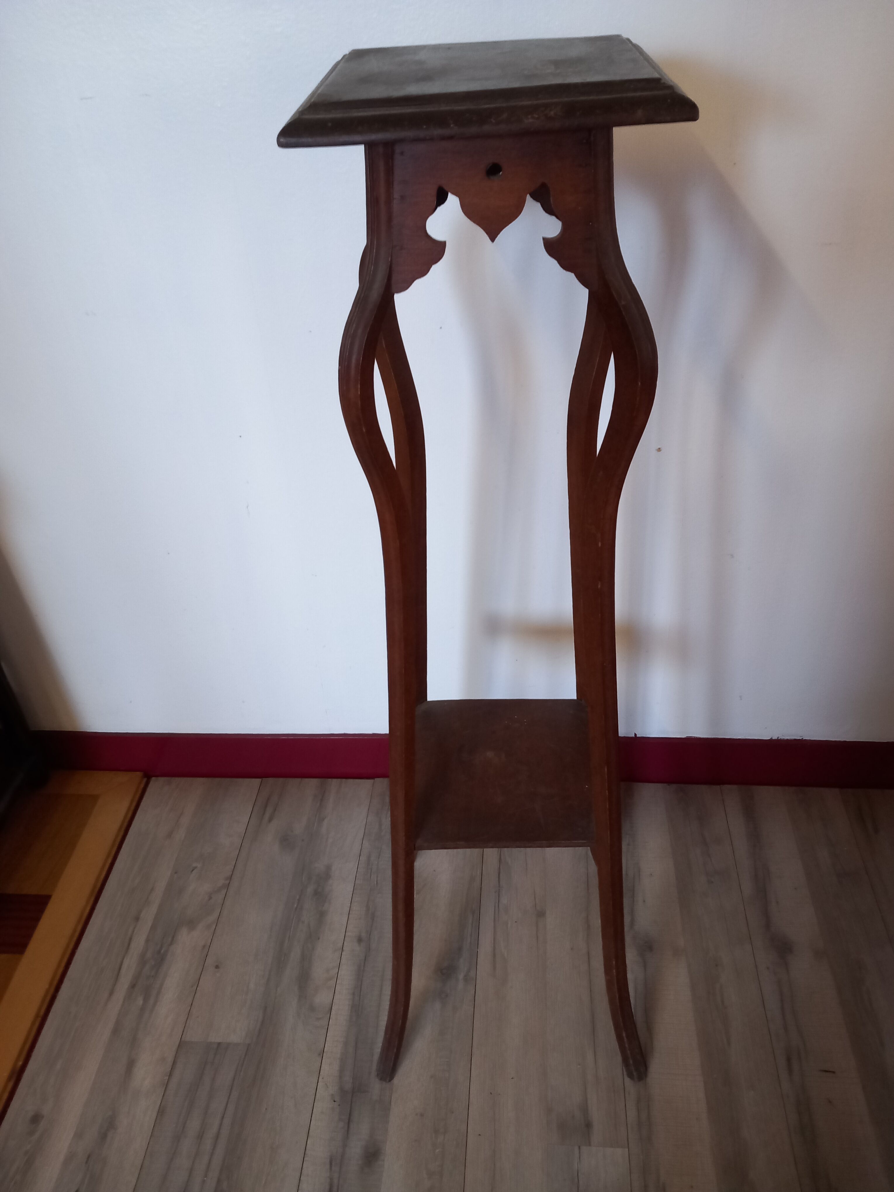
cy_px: 596
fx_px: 930
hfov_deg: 51.4
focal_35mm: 27
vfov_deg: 65.3
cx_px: 447
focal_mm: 4
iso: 320
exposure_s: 1/25
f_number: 1.8
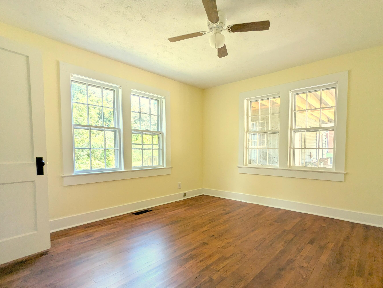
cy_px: 161
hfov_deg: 87.5
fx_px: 199
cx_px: 208
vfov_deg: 71.4
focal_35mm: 18
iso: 56
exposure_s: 1/130
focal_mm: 2.35
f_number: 2.2
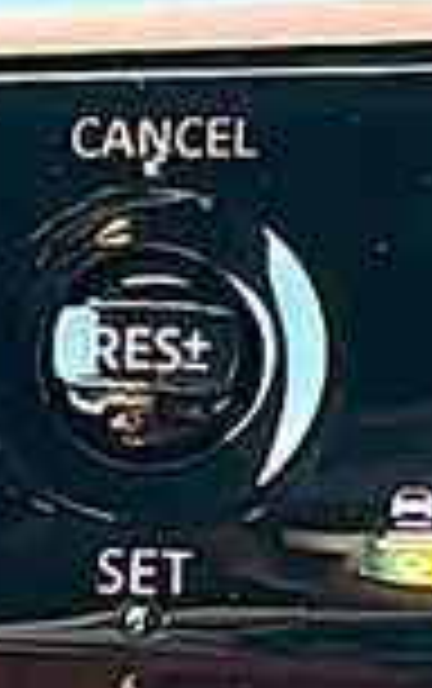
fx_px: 4189
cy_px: 371
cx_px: 135
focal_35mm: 223
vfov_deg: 9.4
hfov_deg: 5.9
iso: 80
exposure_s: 1/152
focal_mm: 6.86
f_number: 1.78
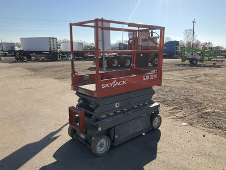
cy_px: 85
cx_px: 113
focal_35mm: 29
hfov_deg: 61.7
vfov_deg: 48.2
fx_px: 189
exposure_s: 1/2141
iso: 25
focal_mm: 3
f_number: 1.8
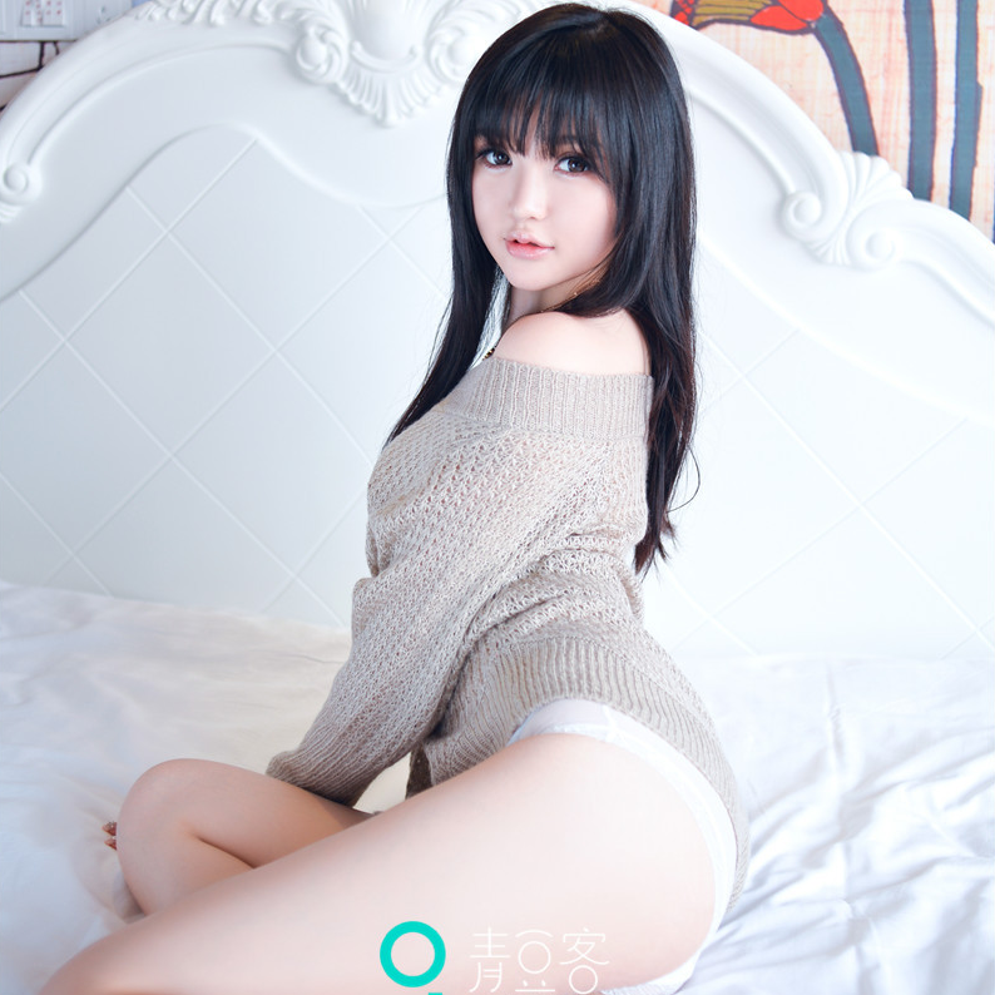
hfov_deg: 37.6
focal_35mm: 45
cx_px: 495
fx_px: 1463
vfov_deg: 37.4
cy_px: 382
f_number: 2.8
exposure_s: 1/125
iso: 200
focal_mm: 35
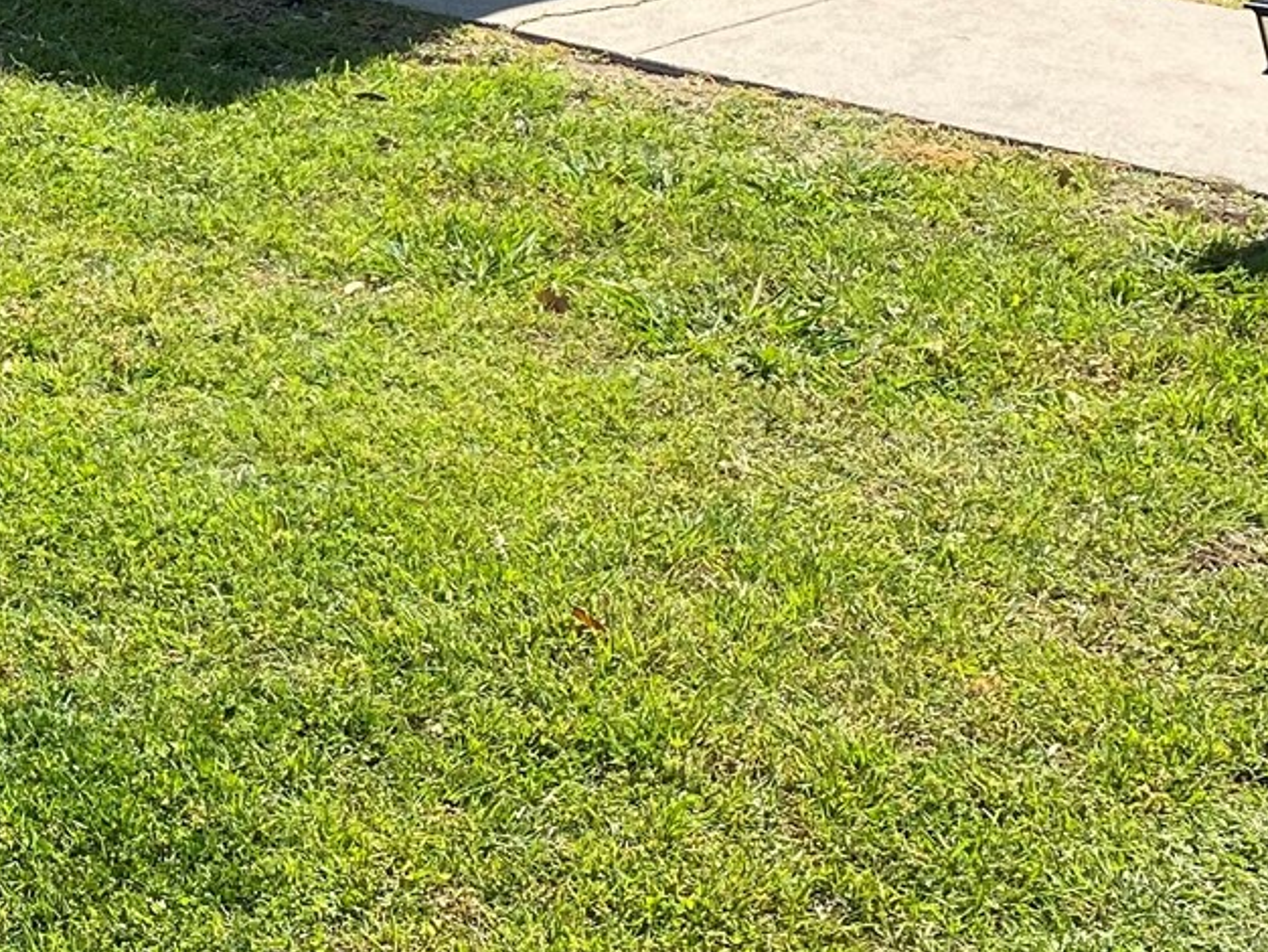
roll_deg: -1.0
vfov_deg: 17.0
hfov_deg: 20.8
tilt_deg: -14.8
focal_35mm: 85
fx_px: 3115
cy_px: 20
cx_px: -413
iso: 32
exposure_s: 1/1362
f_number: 1.8
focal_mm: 4.25
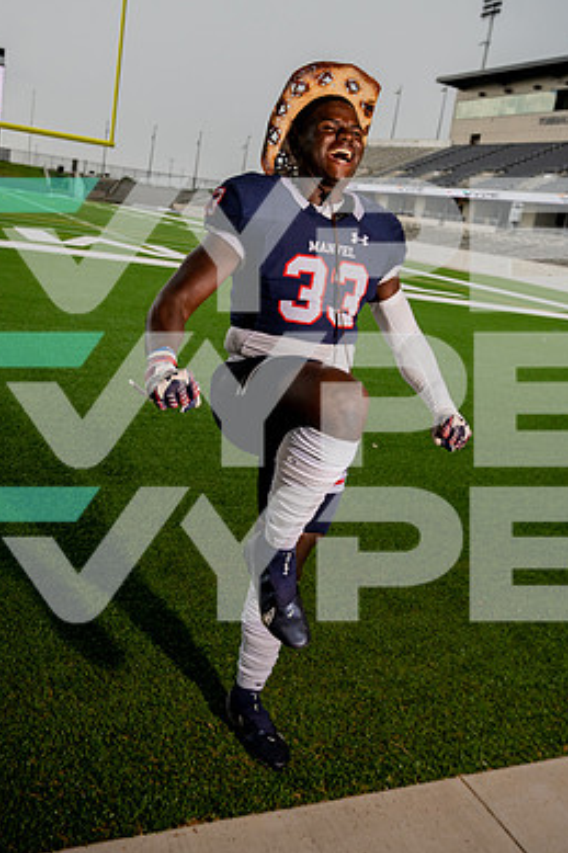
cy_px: 401
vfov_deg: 51.9
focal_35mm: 37
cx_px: 296
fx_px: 876
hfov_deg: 35.9
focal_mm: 32
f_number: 6.3
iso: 1000
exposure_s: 1/1600
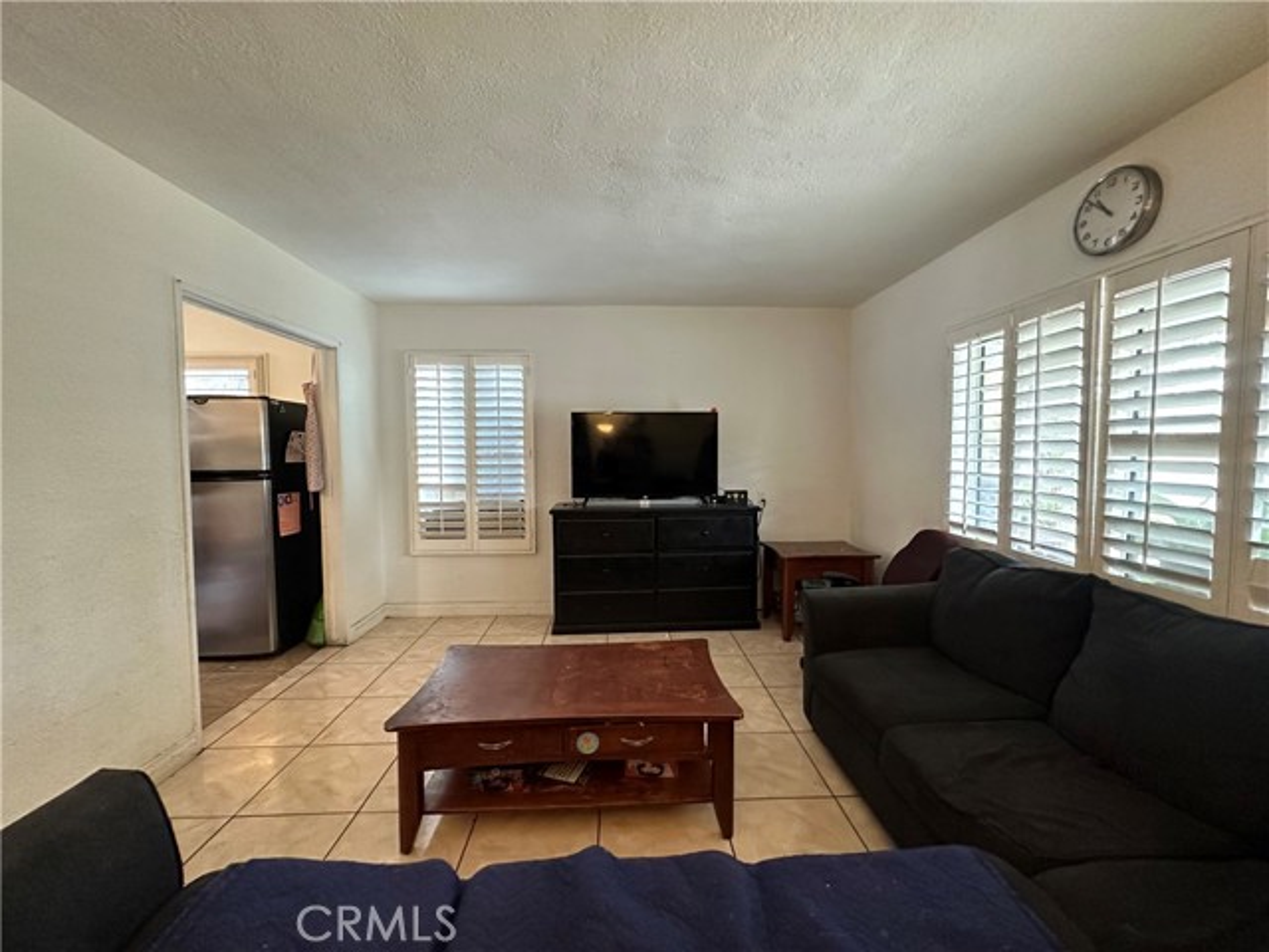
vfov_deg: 85.7
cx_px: 634
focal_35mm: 14
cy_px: 476
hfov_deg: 102.1
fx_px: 513
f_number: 2.2
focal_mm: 2.22
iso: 1000
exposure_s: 1/60
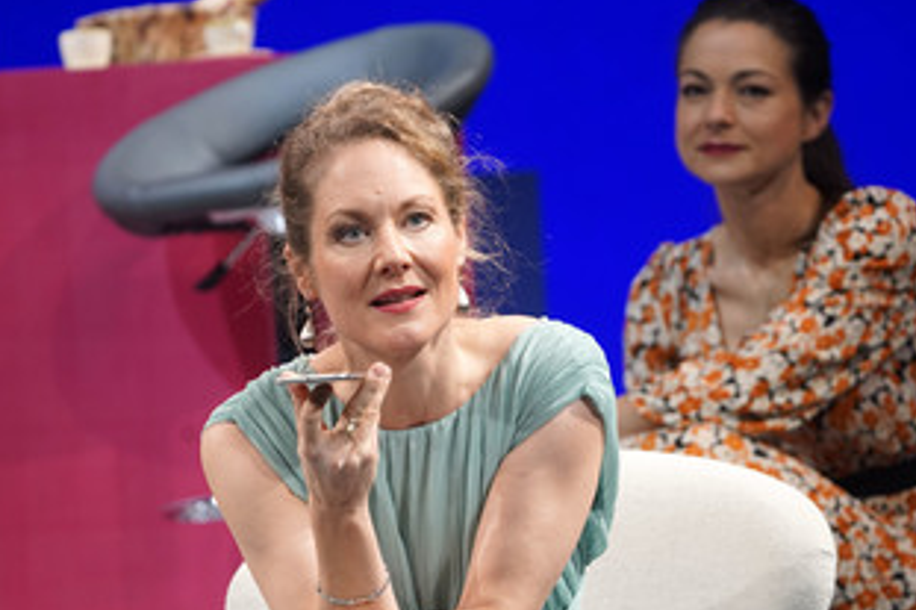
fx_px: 9740
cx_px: 514
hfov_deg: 5.4
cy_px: 377
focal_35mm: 383
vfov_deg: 3.6
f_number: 6.3
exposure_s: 1/250
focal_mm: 264
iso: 2500
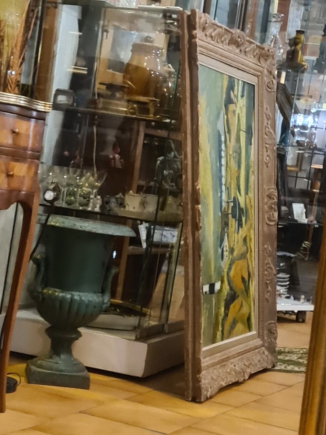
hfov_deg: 16.9
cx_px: 100
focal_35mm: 87
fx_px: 1092
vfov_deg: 22.5
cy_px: 236
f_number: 1.8
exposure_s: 1/33
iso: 640
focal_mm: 5.4
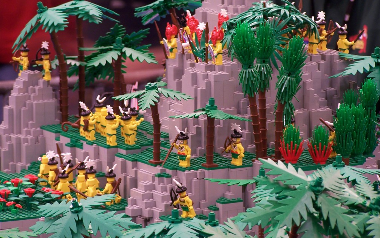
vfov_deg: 6.4
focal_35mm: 204
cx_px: 193
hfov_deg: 10.3
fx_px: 2113
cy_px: 96
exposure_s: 1/2
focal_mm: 31.3
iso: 80
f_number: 3.2
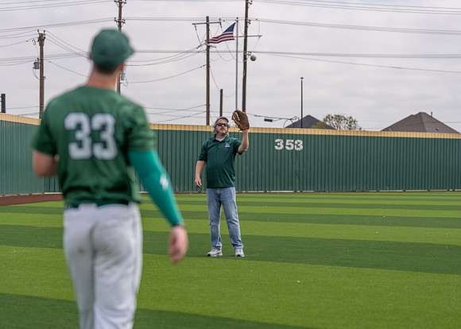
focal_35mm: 116
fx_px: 1522
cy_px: 164
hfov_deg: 17.2
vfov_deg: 12.3
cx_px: 230
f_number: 2.8
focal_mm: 111
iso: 125
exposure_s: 1/2000
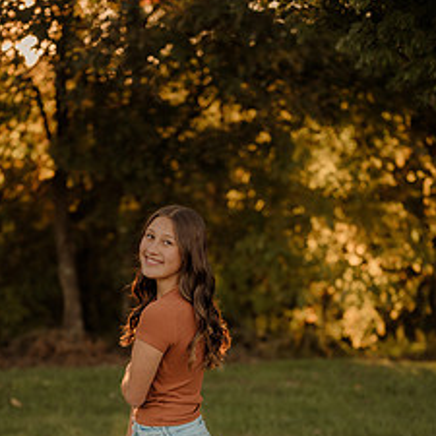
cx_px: 204
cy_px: 374
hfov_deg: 20.4
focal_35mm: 85
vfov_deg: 20.1
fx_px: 1211
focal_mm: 50
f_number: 2
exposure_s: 1/640
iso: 250
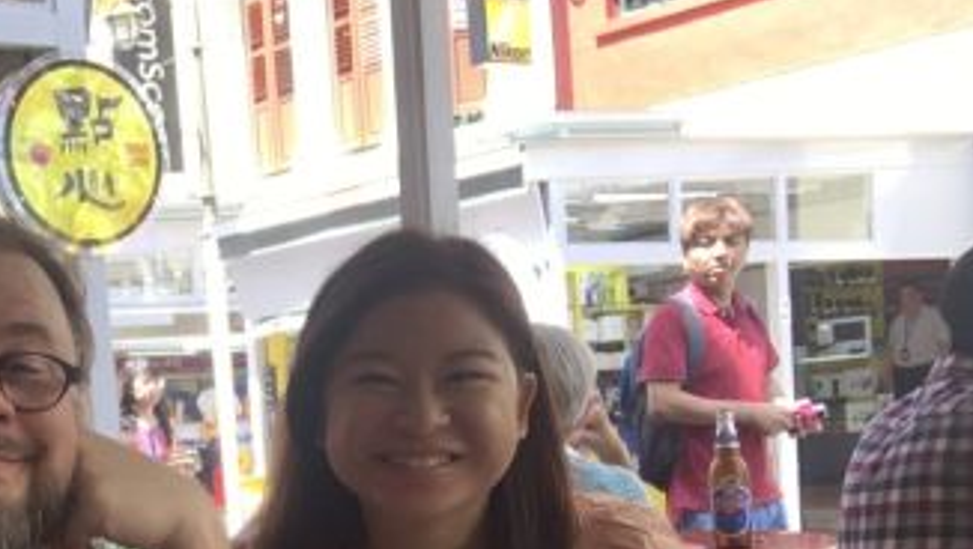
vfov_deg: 18.2
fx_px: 1653
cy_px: 606
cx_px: 107
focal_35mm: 64
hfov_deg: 31.4
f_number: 2.2
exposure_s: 1/121
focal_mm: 2.87
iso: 64
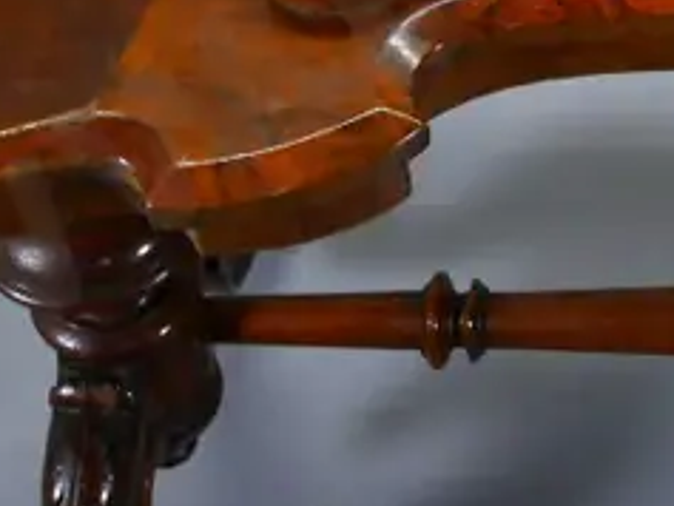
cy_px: -391
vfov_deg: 10.2
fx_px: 2688
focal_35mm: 138
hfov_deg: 13.8
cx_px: 865
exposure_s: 1/60
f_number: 3.9
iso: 500
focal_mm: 16
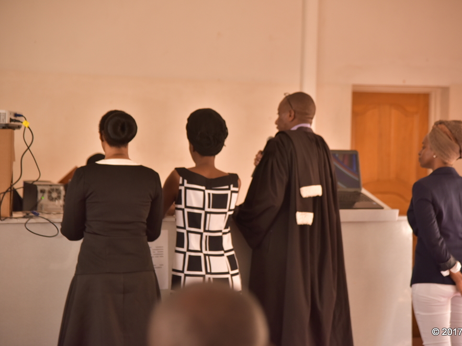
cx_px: 243
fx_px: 1455
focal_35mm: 109
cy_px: 173
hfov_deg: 18.0
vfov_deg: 13.6
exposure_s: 1/100
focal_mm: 100
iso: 800
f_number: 4
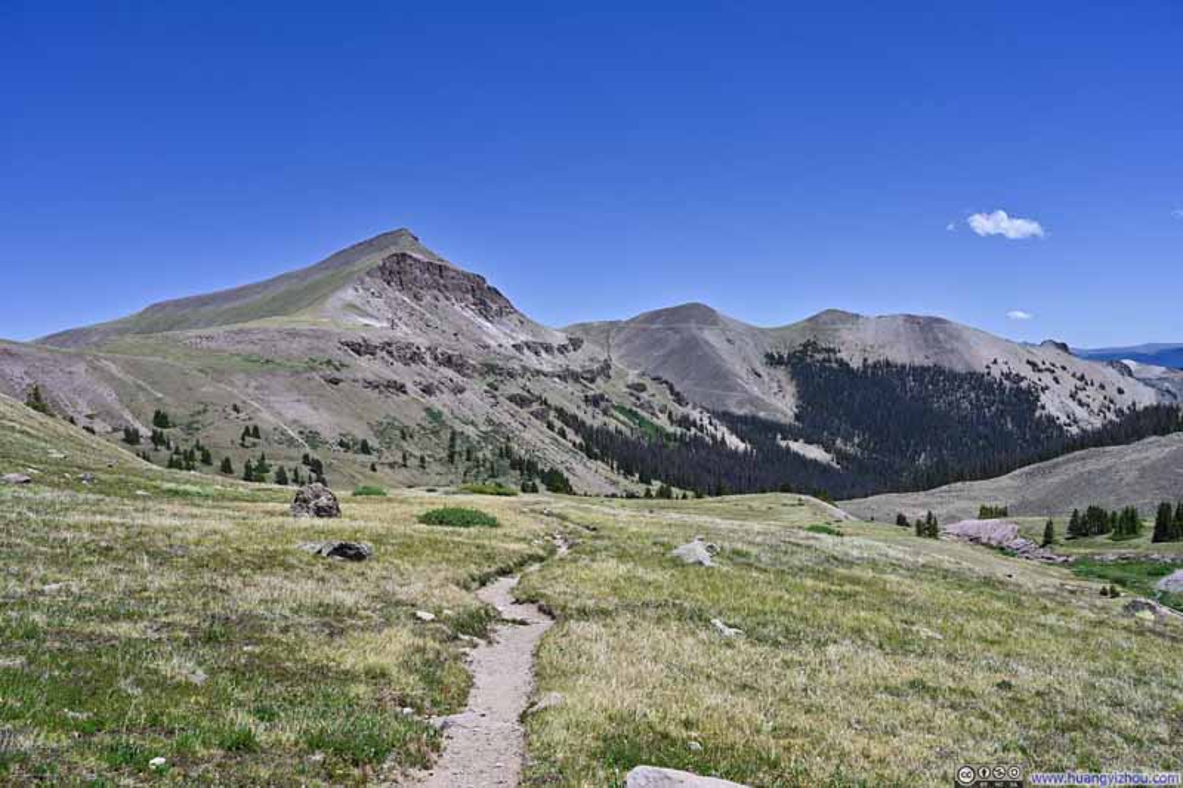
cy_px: 394
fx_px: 1035
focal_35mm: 32
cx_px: 592
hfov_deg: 59.5
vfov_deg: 41.7
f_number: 6.3
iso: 64
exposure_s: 1/640
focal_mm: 31.5
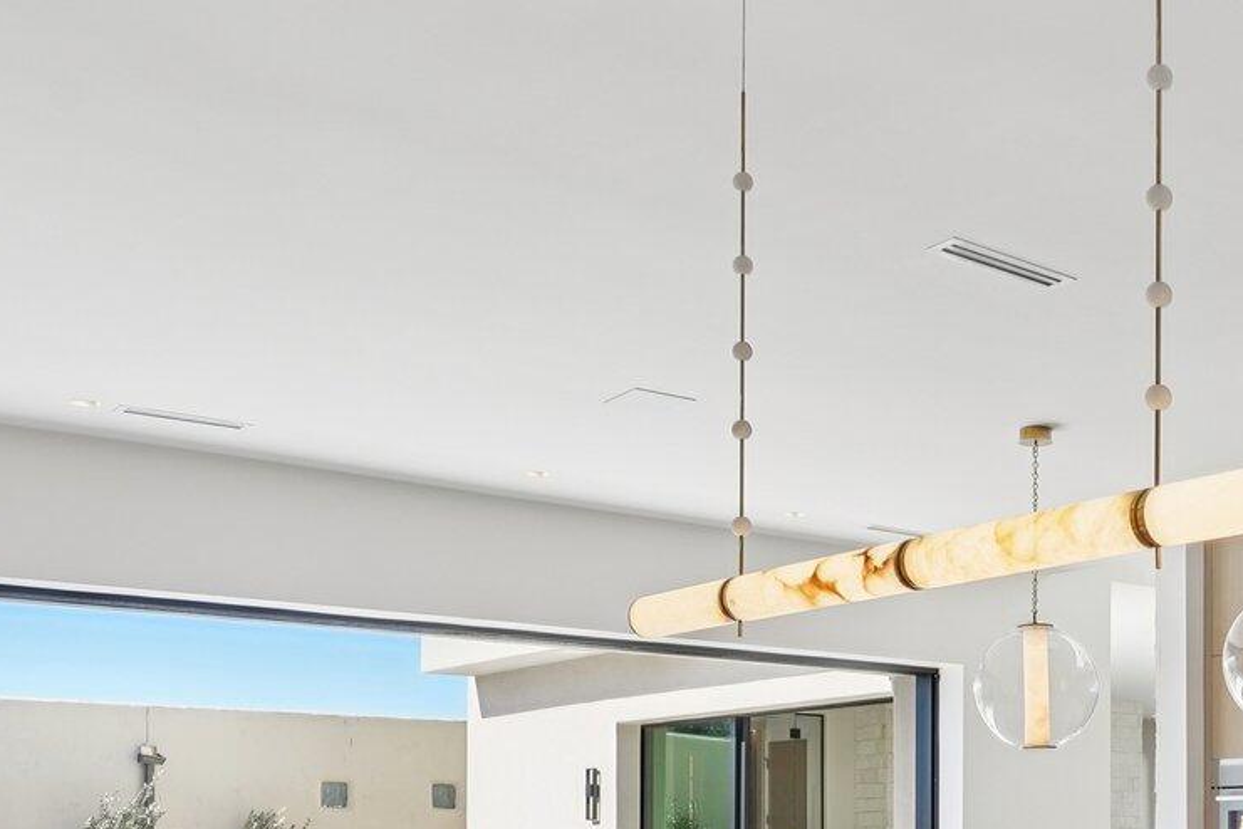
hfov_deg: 39.4
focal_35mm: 48
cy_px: 837
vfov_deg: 26.3
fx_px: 1670
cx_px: 975
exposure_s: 1/100
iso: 400
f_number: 8
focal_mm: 17.5
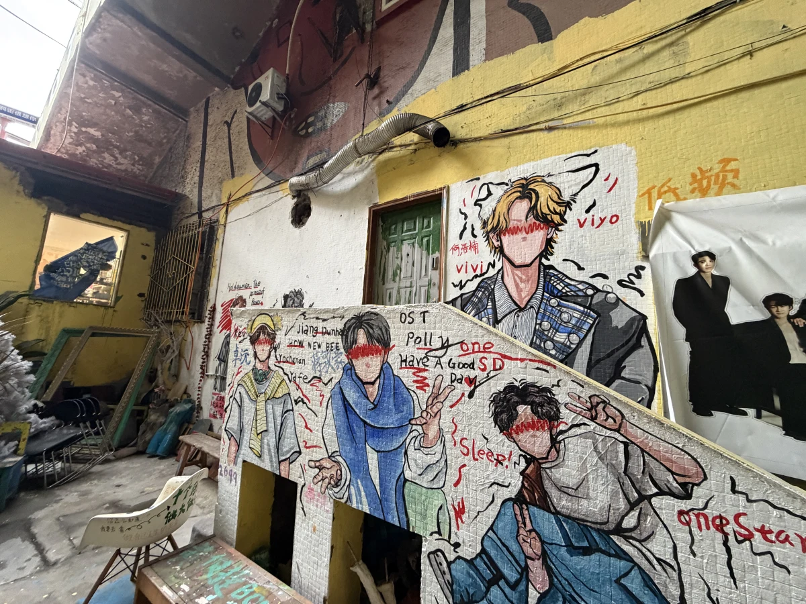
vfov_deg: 85.7
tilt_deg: +8.9
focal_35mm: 14
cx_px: 403
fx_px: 326
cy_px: 302
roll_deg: -2.8
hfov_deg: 102.1
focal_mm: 2.22
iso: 400
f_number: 2.2
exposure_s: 1/60
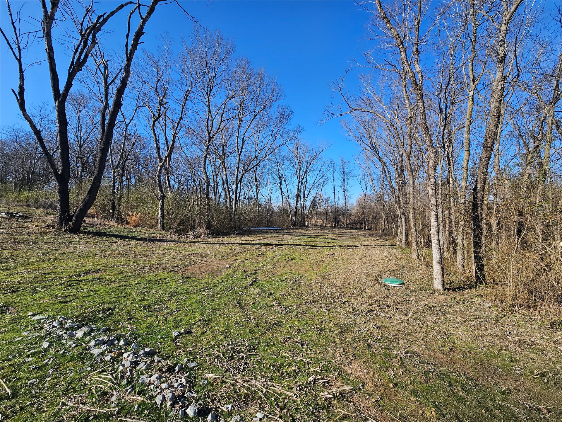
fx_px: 211
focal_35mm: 13
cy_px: 211
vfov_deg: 89.9
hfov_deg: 106.2
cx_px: 281
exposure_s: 1/1509
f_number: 2.2
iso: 50
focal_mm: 2.2
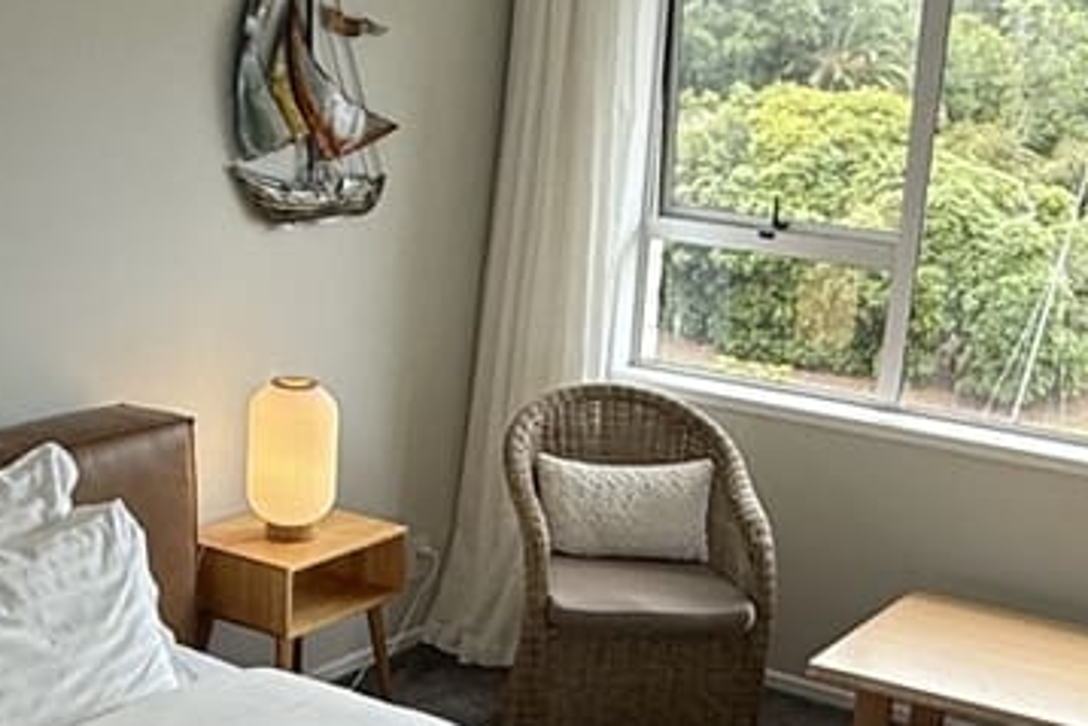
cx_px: 416
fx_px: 1965
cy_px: 693
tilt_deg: -20.2
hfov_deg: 30.8
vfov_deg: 20.4
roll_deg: -2.6
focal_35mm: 65
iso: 50
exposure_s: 1/319
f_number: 2.2
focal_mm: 2.22
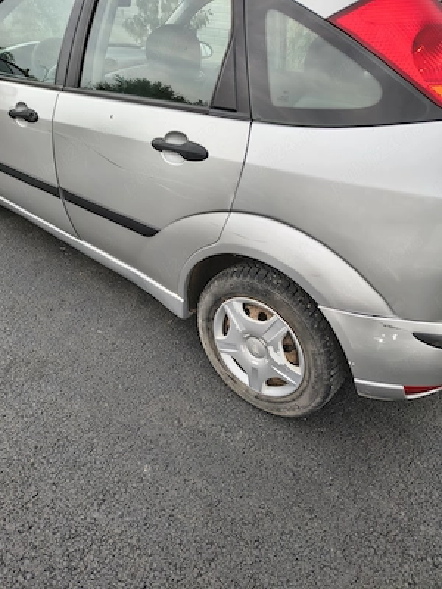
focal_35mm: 24
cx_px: 221
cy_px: 294
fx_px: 409
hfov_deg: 56.8
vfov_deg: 71.6
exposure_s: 1/568
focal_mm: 5.56
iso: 100
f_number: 1.8
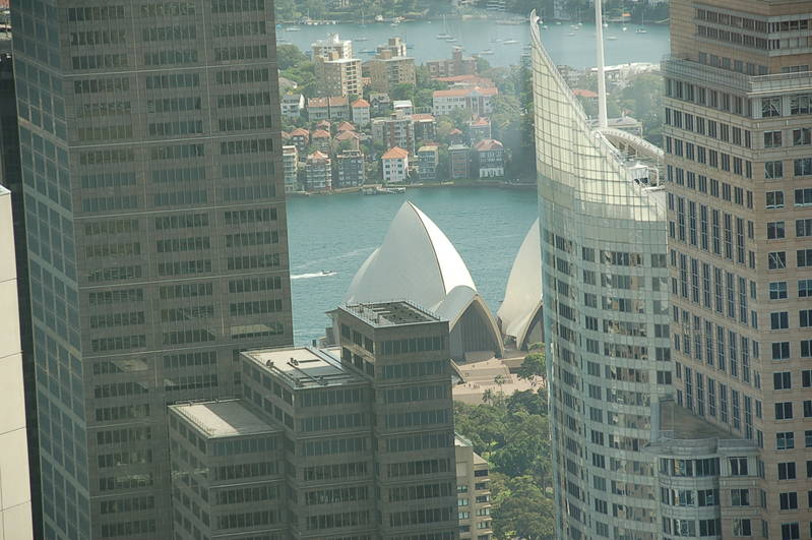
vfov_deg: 7.6
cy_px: 270
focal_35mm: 180
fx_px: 4056
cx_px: 406
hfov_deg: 11.4
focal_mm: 120
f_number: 5.6
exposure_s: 1/500
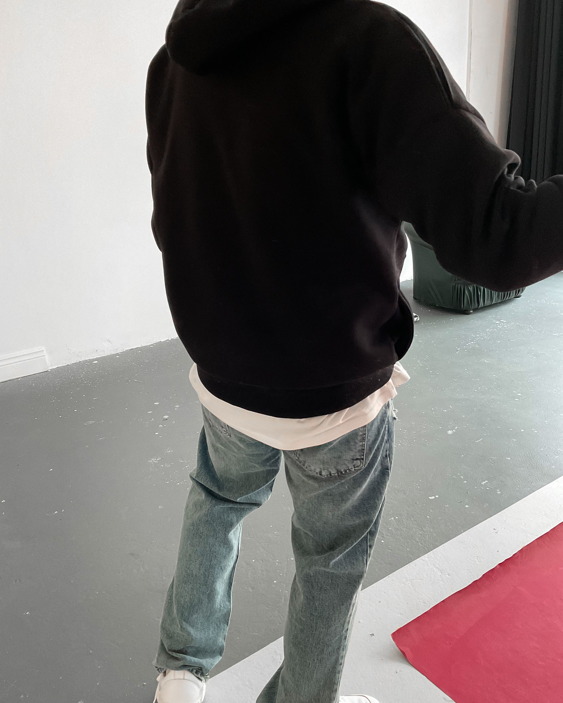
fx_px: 646
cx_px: 276
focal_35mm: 31
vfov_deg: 57.2
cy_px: 347
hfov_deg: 47.1
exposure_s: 1/60
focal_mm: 3
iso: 200
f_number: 1.8
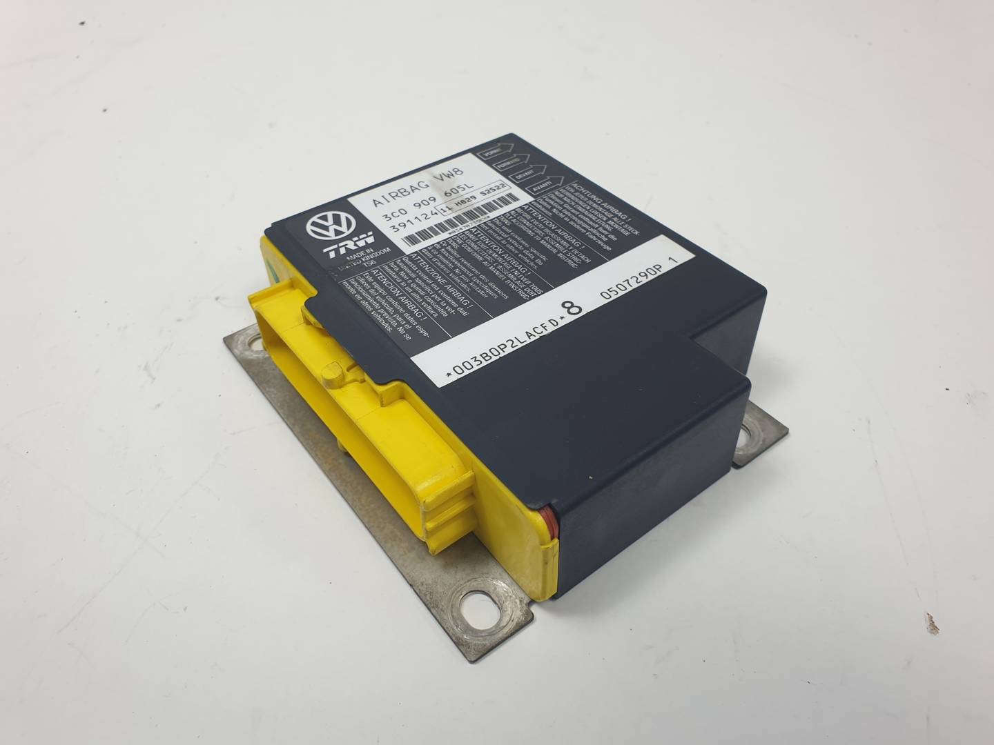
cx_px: 497
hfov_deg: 67.3
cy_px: 372
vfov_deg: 53.1
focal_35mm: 26
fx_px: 747
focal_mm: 4.3
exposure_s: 1/253
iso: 50
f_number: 2.4
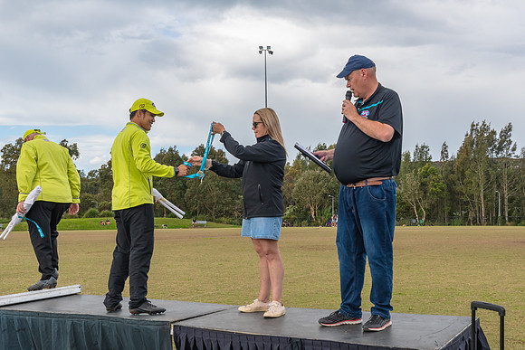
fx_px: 680
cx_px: 287
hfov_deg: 42.2
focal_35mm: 47
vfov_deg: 28.9
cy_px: 162
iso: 400
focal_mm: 28
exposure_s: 1/1000
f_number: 8
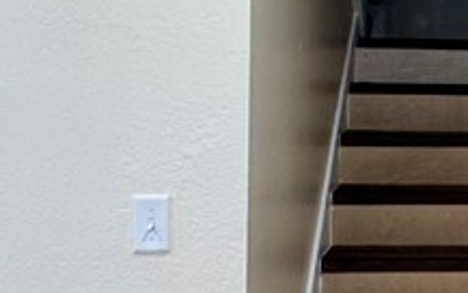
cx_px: 492
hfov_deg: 27.3
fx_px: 894
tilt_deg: +4.9
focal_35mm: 70
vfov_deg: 18.5
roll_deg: -2.2
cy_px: 82
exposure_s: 1/60
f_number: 2.2
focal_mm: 2.22
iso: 160
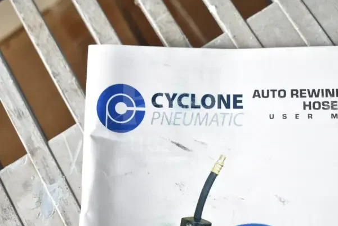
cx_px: 171
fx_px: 573
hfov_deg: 32.9
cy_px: 112
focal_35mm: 61
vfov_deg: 22.3
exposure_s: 1/60
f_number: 4.8
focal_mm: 40
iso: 640
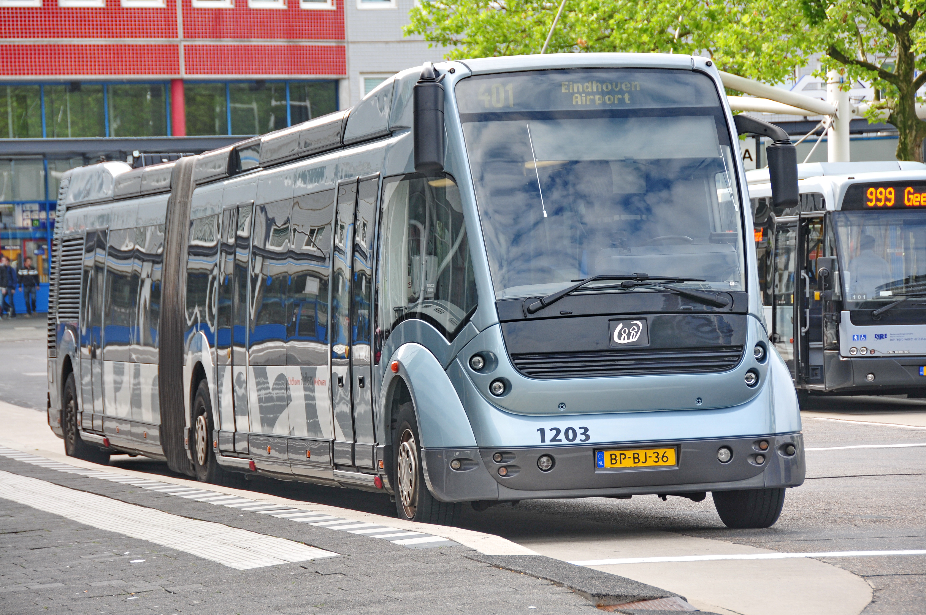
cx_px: 463
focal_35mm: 142
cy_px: 308
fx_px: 3661
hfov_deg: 14.4
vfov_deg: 9.6
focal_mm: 95
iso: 200
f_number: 7.1
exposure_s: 1/200
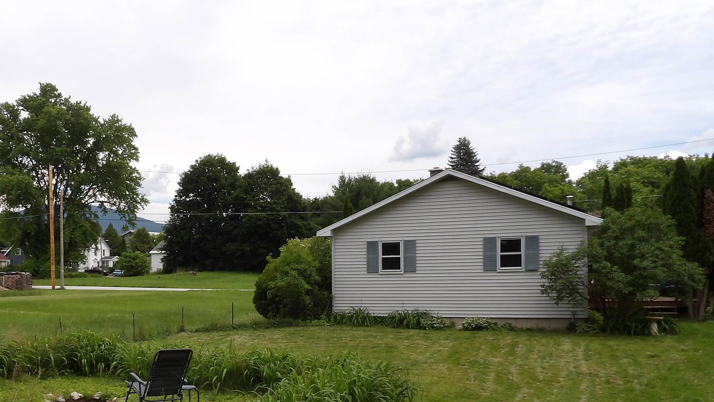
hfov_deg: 53.0
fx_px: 700
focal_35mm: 37
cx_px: 242
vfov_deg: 31.4
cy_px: 307
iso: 100
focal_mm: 4.3
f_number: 4.6
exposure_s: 1/701
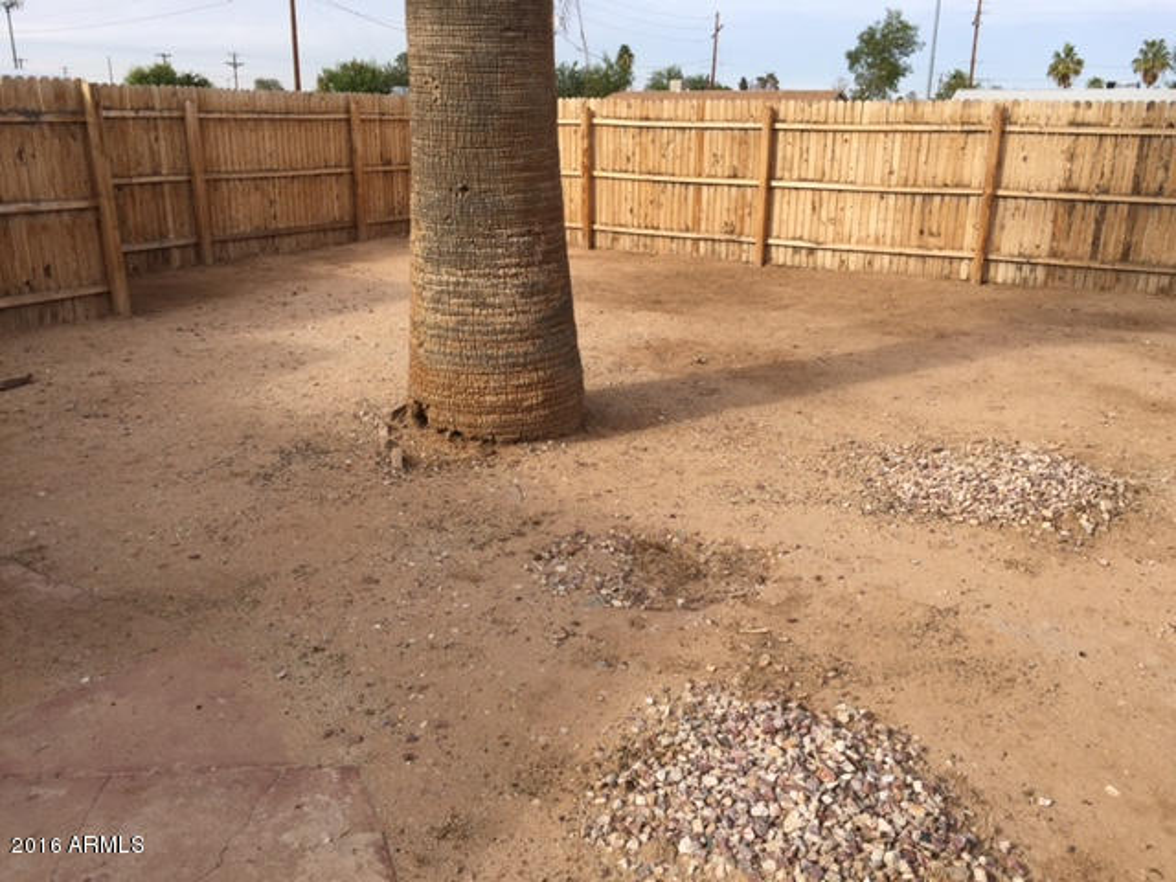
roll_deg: -1.6
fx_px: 985
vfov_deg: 48.2
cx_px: 588
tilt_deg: -17.2
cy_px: 441
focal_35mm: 29
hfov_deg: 61.7
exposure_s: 1/1412
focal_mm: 4.15
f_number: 2.2
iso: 32
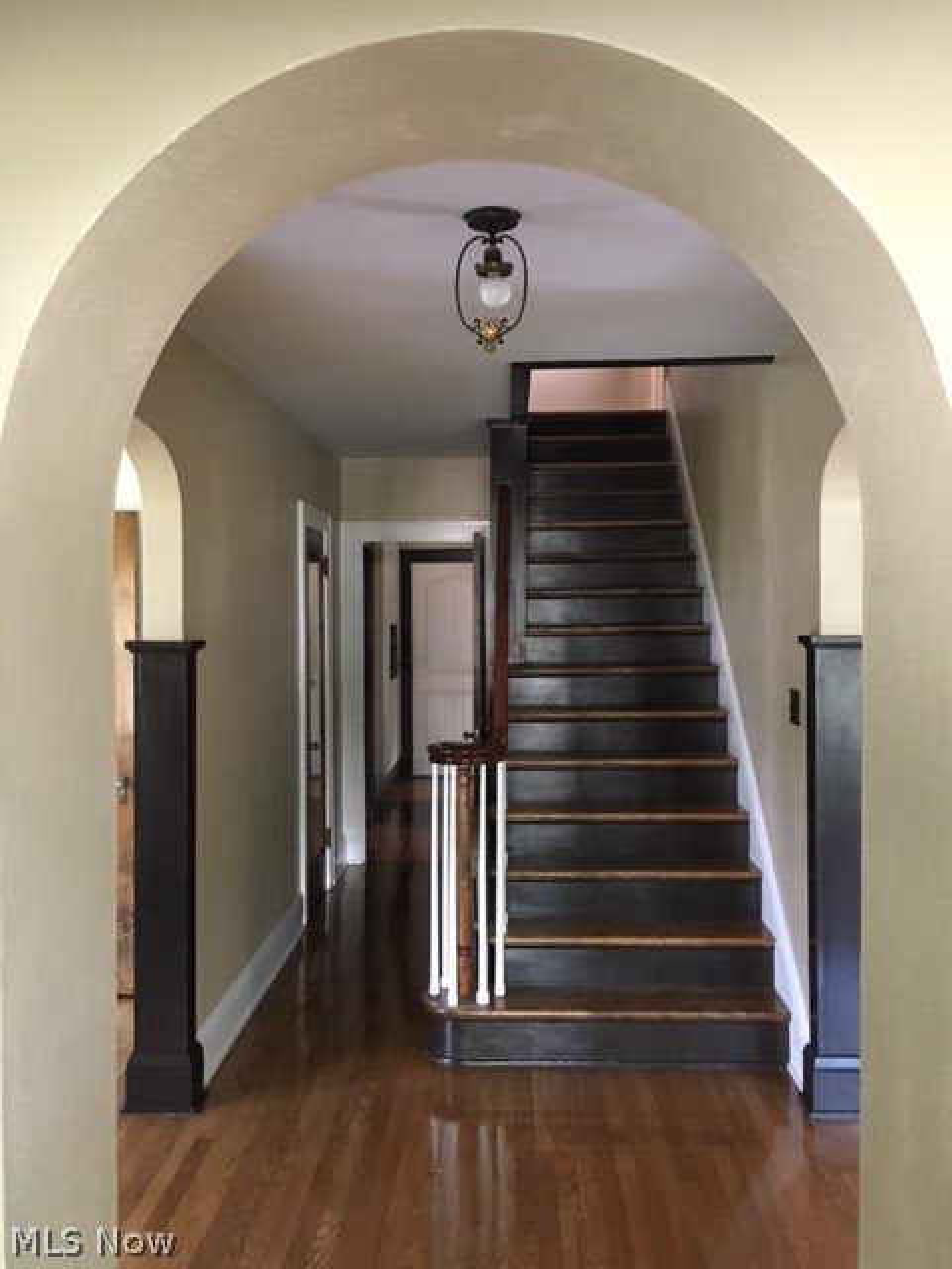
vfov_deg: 61.7
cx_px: 476
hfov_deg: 48.2
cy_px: 634
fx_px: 1063
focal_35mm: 29
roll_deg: -0.2
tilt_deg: -3.8
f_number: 2.2
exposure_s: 1/15
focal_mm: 4.15
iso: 200
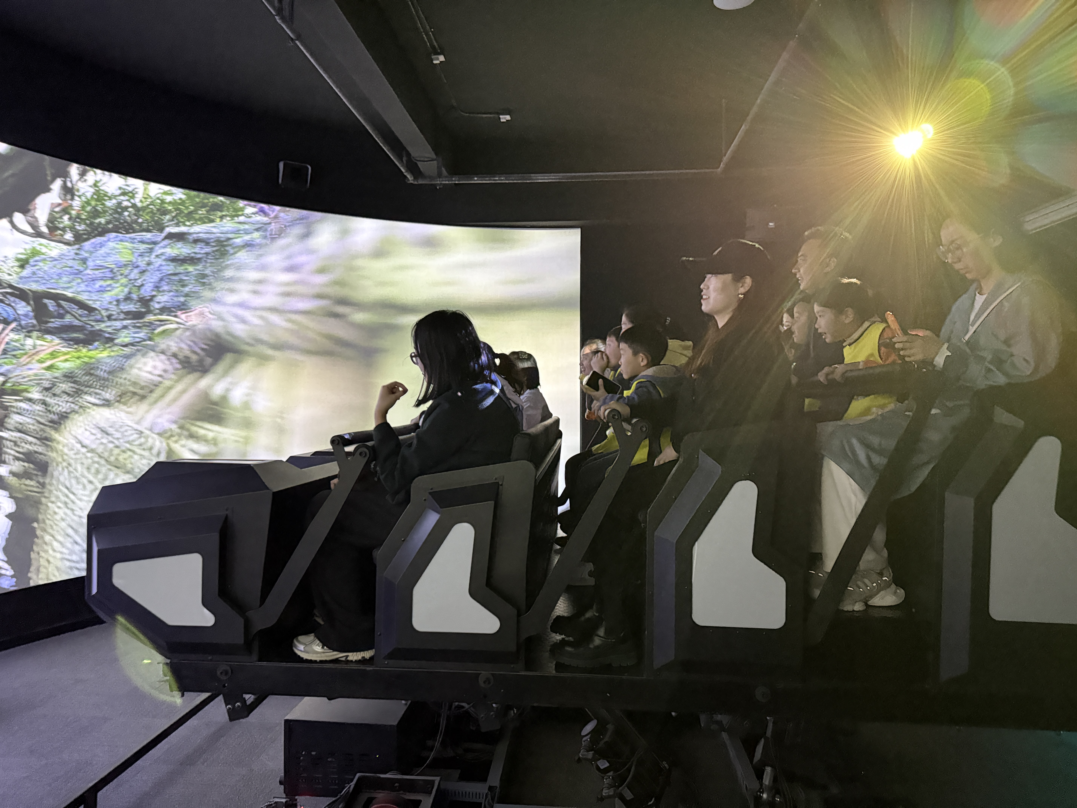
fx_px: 747
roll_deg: +1.6
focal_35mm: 24
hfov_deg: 71.6
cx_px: 538
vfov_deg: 56.8
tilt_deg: -0.3
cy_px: 404
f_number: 1.78
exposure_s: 1/24
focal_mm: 6.76
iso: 1600
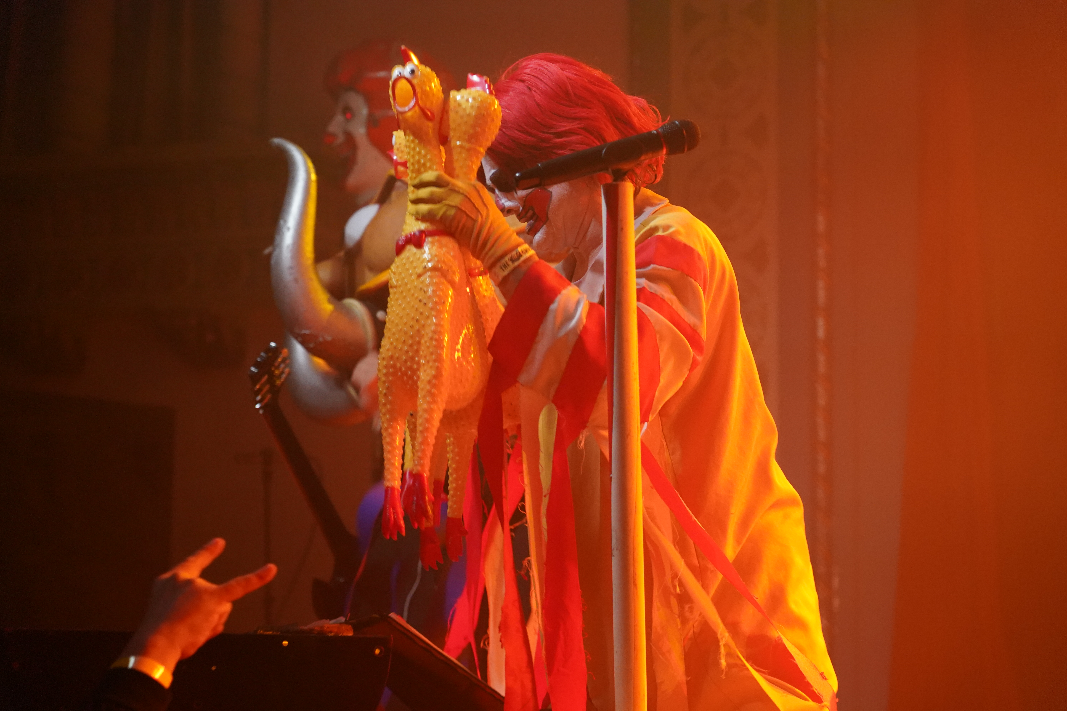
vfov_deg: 16.3
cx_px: 534
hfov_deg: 24.2
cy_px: 356
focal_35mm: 84
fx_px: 2489
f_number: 4
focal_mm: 84
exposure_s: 1/160
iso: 6400
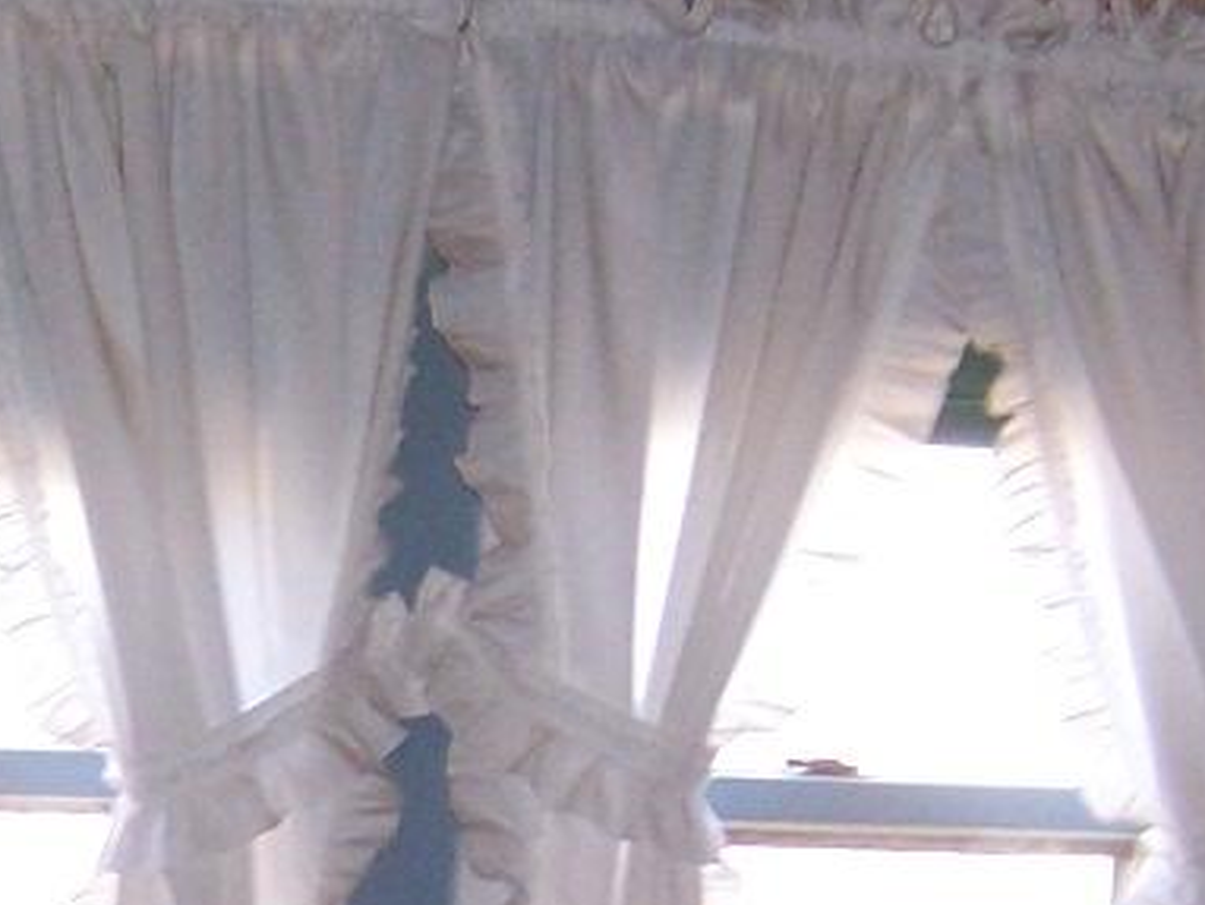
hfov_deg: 14.6
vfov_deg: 10.9
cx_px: 202
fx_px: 4668
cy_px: 1019
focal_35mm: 134
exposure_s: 1/60
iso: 140
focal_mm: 5.5
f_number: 2.8
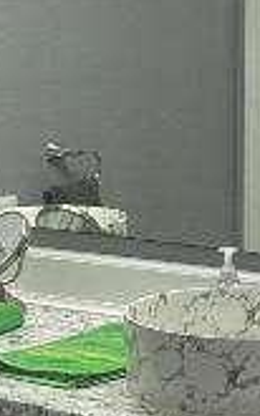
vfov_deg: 16.3
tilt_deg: -7.5
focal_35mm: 128
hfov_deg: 10.2
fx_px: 1452
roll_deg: +0.5
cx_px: 101
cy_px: 189
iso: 80
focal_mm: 5.7
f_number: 1.5
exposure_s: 1/120
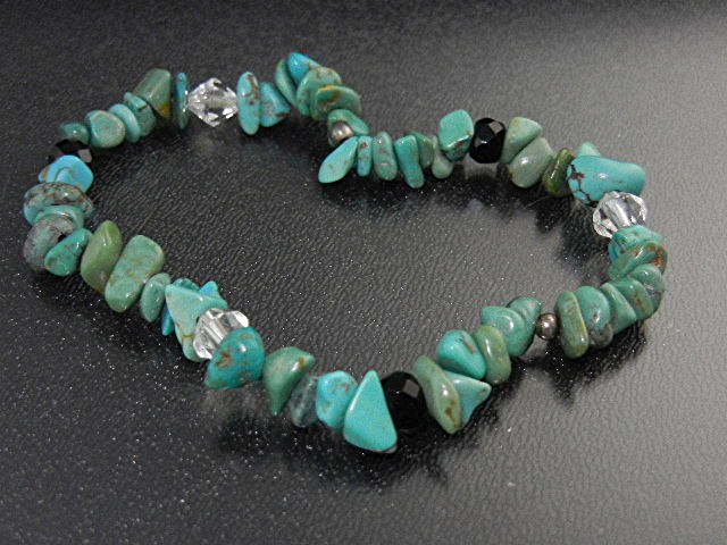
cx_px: 364
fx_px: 1092
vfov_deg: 28.0
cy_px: 272
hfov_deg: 36.8
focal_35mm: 52
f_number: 7.8
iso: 800
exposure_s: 1/30
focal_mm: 9.3
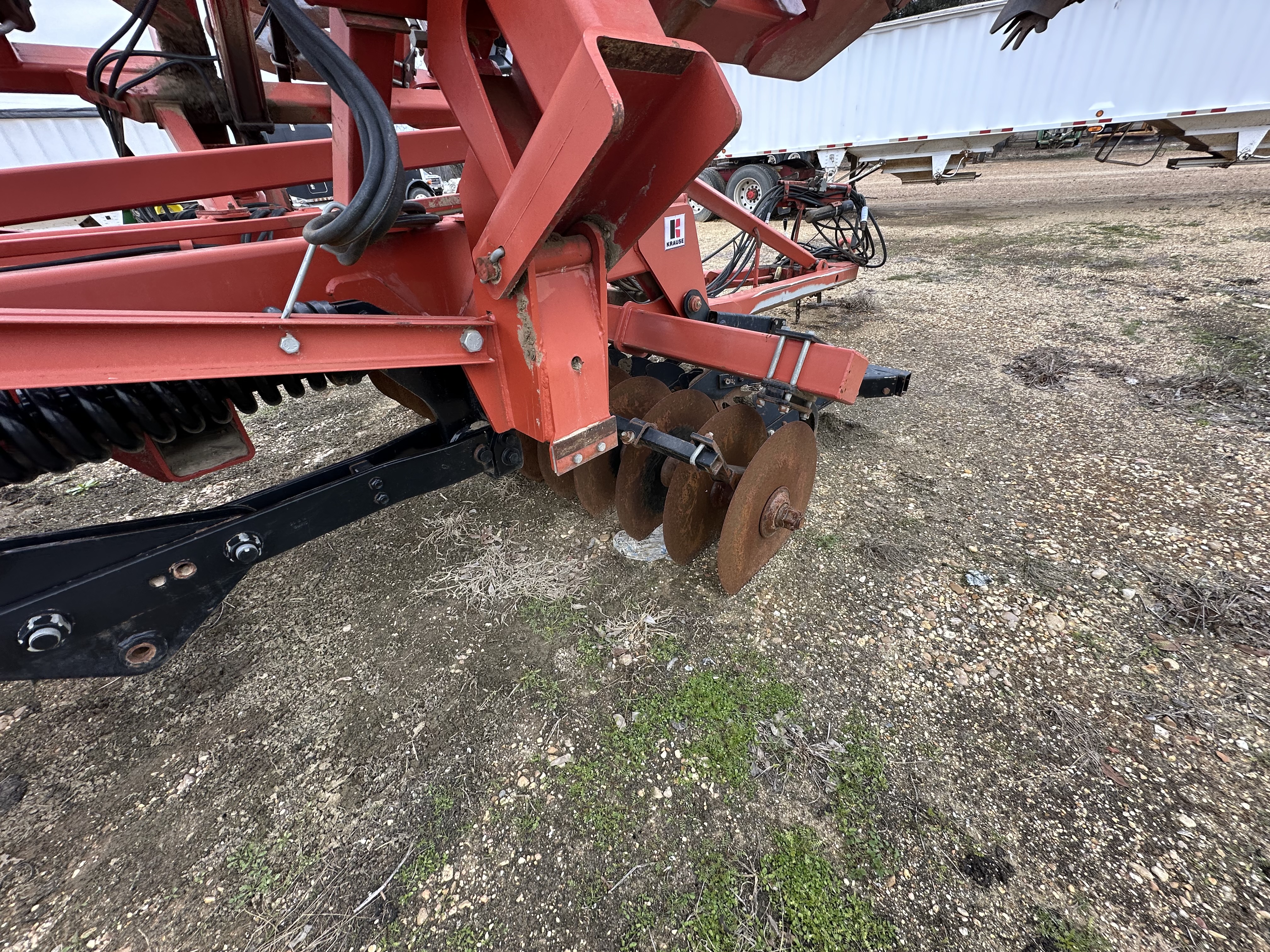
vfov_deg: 85.7
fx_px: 514
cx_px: 635
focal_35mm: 14
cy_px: 476
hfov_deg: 102.1
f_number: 2.2
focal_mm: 2.22
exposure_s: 1/223
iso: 40
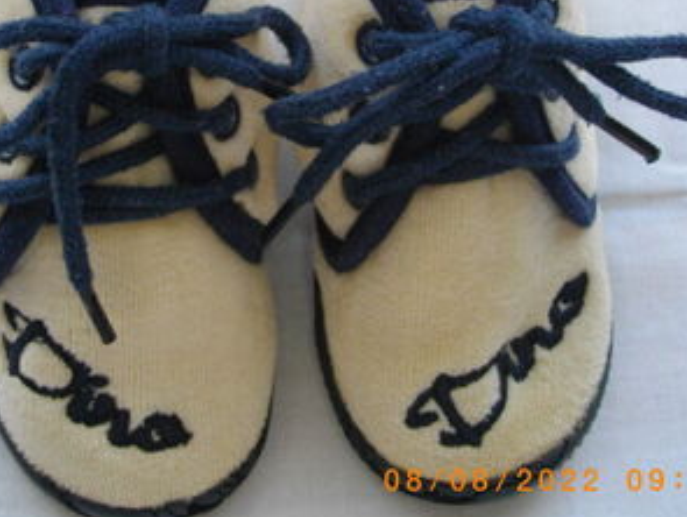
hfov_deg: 36.7
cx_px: 286
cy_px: 151
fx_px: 1033
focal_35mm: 52
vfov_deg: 27.8
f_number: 2.9
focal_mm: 5.7
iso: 251
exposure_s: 1/50
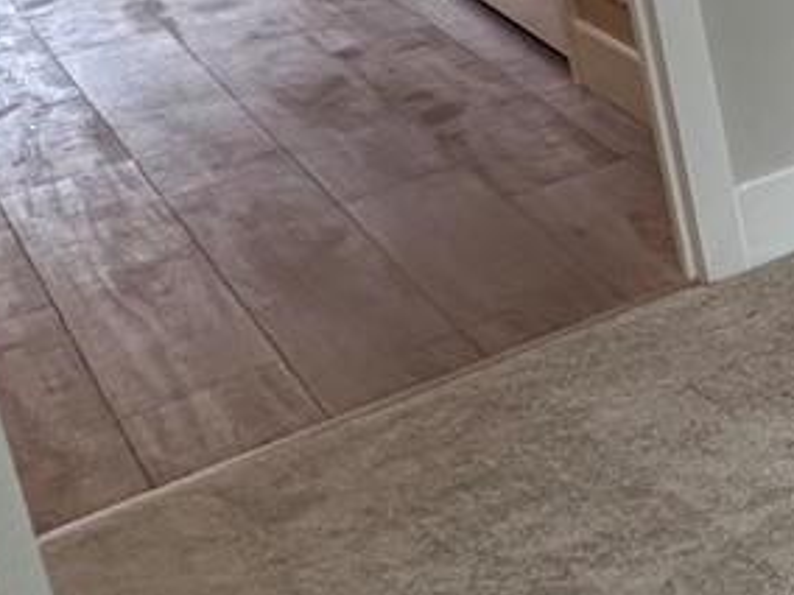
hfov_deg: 14.4
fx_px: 1812
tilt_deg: -11.2
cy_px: -341
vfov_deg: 16.7
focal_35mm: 79
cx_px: 1977
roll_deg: +2.8
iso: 100
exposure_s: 1/120
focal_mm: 2.22
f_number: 2.2
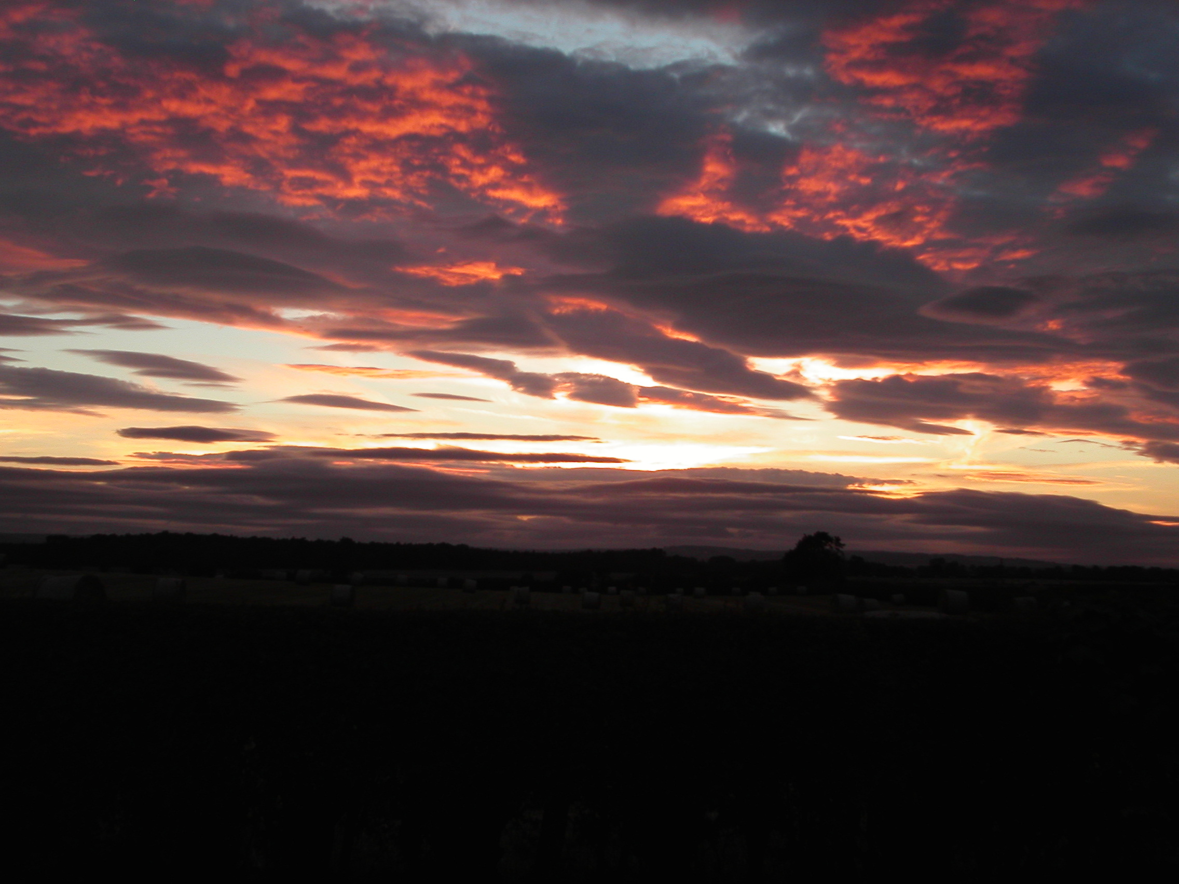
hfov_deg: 38.2
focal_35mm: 50
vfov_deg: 29.1
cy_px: 442
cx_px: 590
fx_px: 1703
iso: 100
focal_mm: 10.3
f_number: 3.5
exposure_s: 1/90
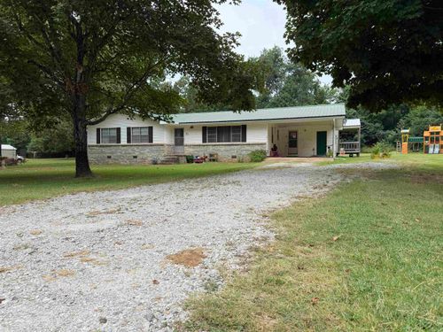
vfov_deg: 56.8
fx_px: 307
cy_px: 166
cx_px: 222
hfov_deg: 71.6
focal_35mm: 24
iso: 100
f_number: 1.78
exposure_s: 1/2232
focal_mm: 6.76
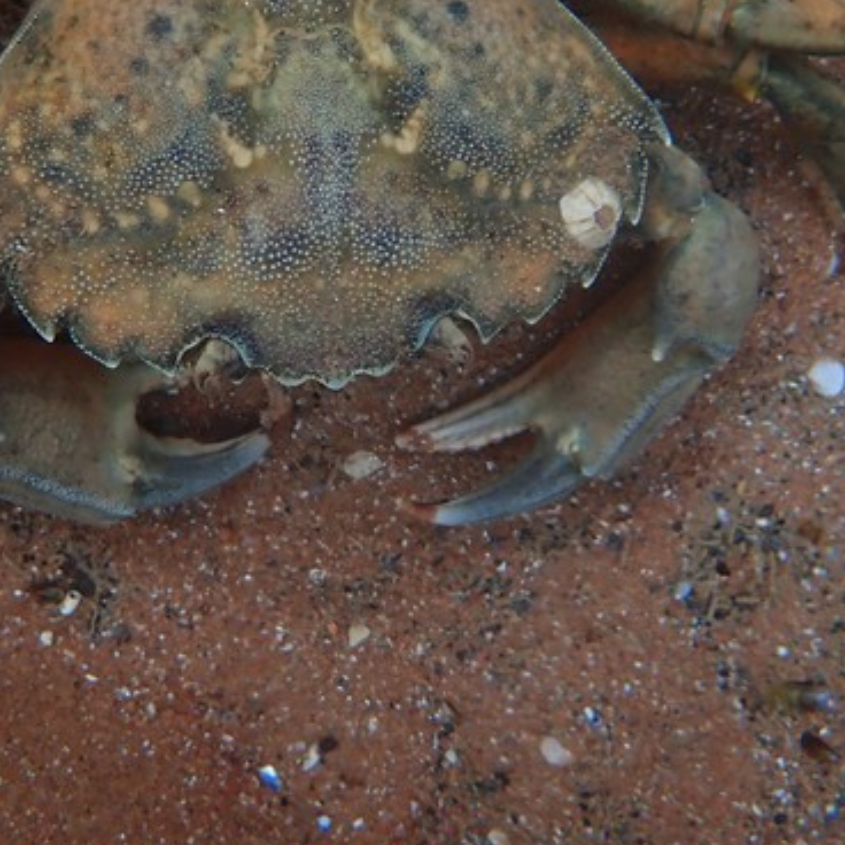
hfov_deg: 35.1
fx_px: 1326
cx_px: 294
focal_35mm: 48
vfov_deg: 34.8
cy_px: 243
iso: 160
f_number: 2.8
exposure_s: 1/125
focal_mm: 4.5
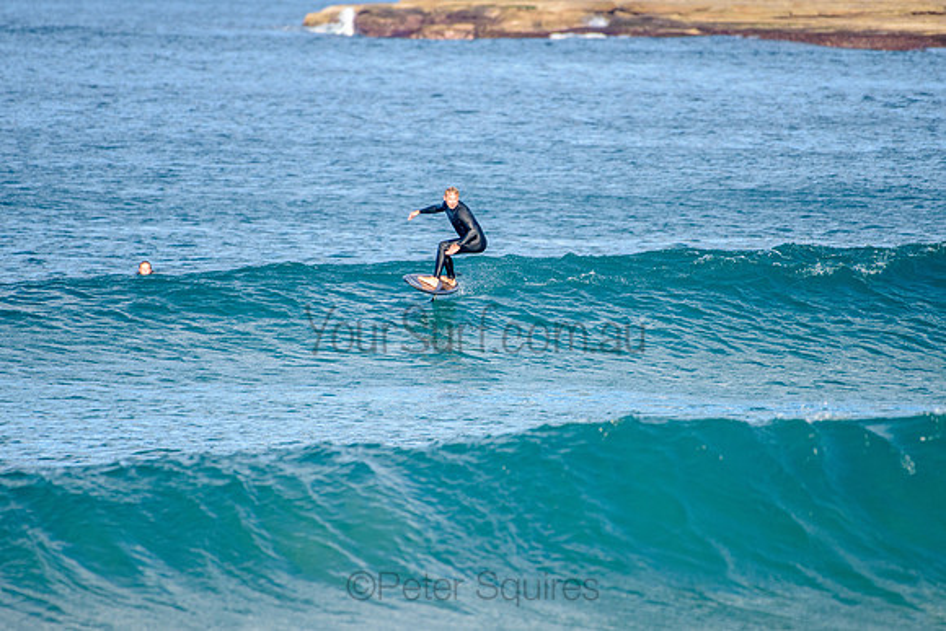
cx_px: 484
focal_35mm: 613
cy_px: 281
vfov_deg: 2.2
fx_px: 16119
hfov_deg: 3.4
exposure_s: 1/2000
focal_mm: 500
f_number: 5.6
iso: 450
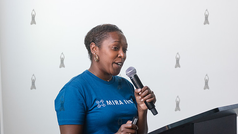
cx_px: 104
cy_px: 81
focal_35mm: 96
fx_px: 606
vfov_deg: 12.6
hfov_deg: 22.2
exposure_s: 1/320
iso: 4000
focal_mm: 80
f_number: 4
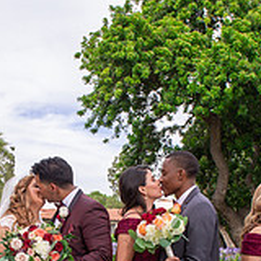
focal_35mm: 74
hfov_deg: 23.2
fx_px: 631
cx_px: 75
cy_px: 246
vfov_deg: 22.6
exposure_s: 1/250
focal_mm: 24
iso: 400
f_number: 8
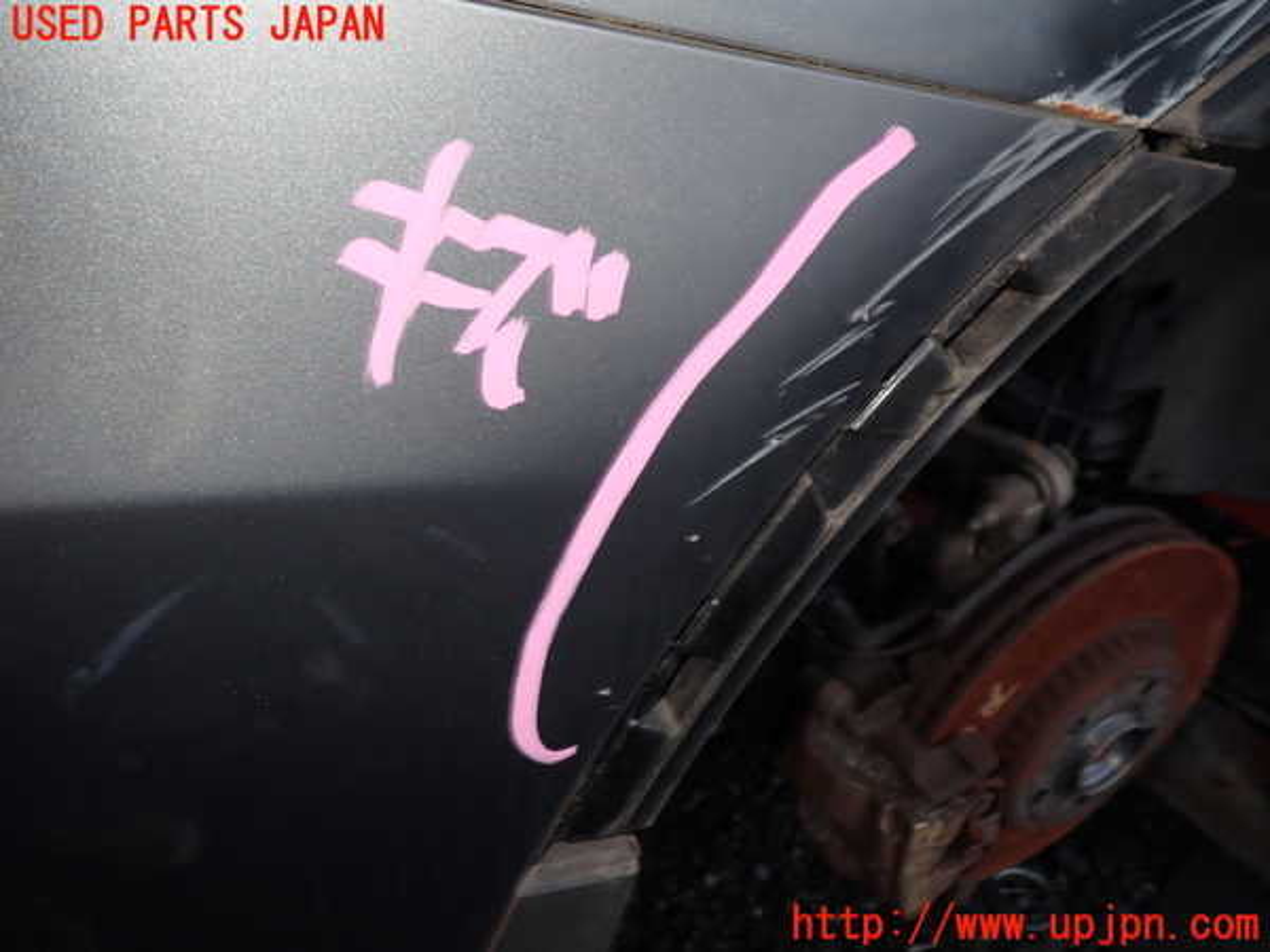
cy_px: 476
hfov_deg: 60.0
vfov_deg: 46.8
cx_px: 635
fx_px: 1101
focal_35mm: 30
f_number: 6.3
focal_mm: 5.4
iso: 100
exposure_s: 1/30
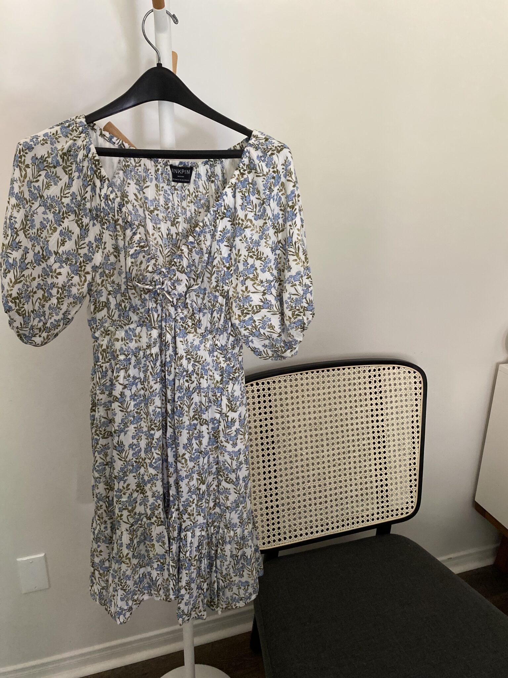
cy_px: 339
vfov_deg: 67.3
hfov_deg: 53.1
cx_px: 254
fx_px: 509
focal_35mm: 26
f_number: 1.8
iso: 400
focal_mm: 4.25
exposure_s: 1/60
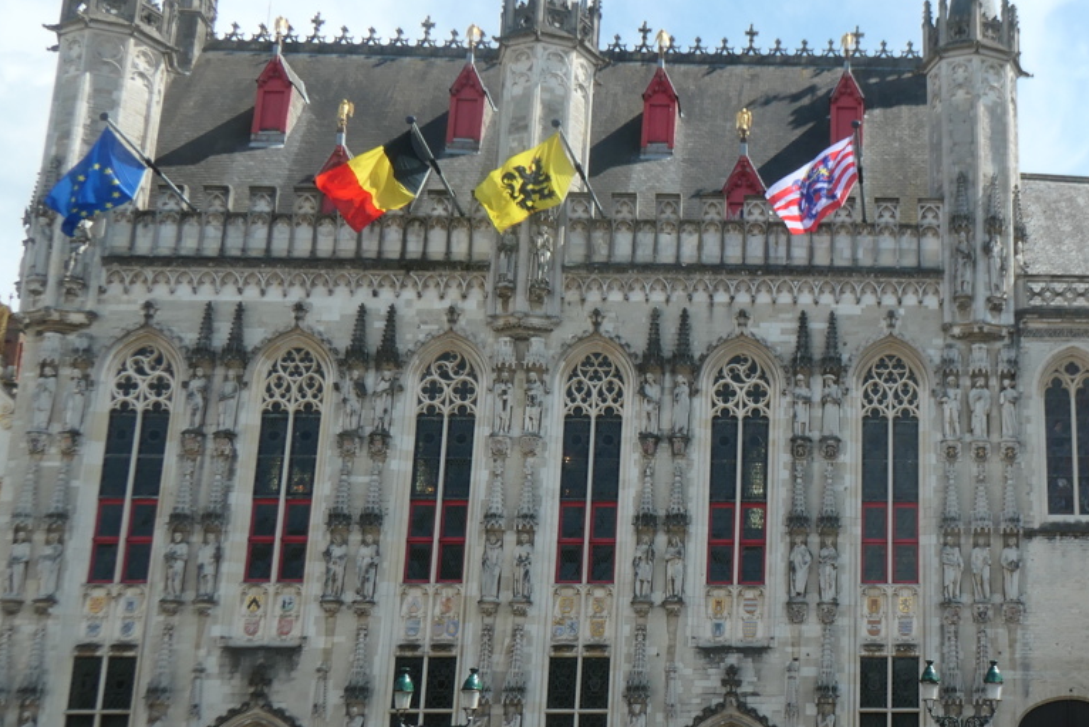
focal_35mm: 47
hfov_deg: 39.4
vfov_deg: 28.6
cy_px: 451
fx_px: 1422
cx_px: 945
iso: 200
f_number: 5
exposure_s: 1/800
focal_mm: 8.8
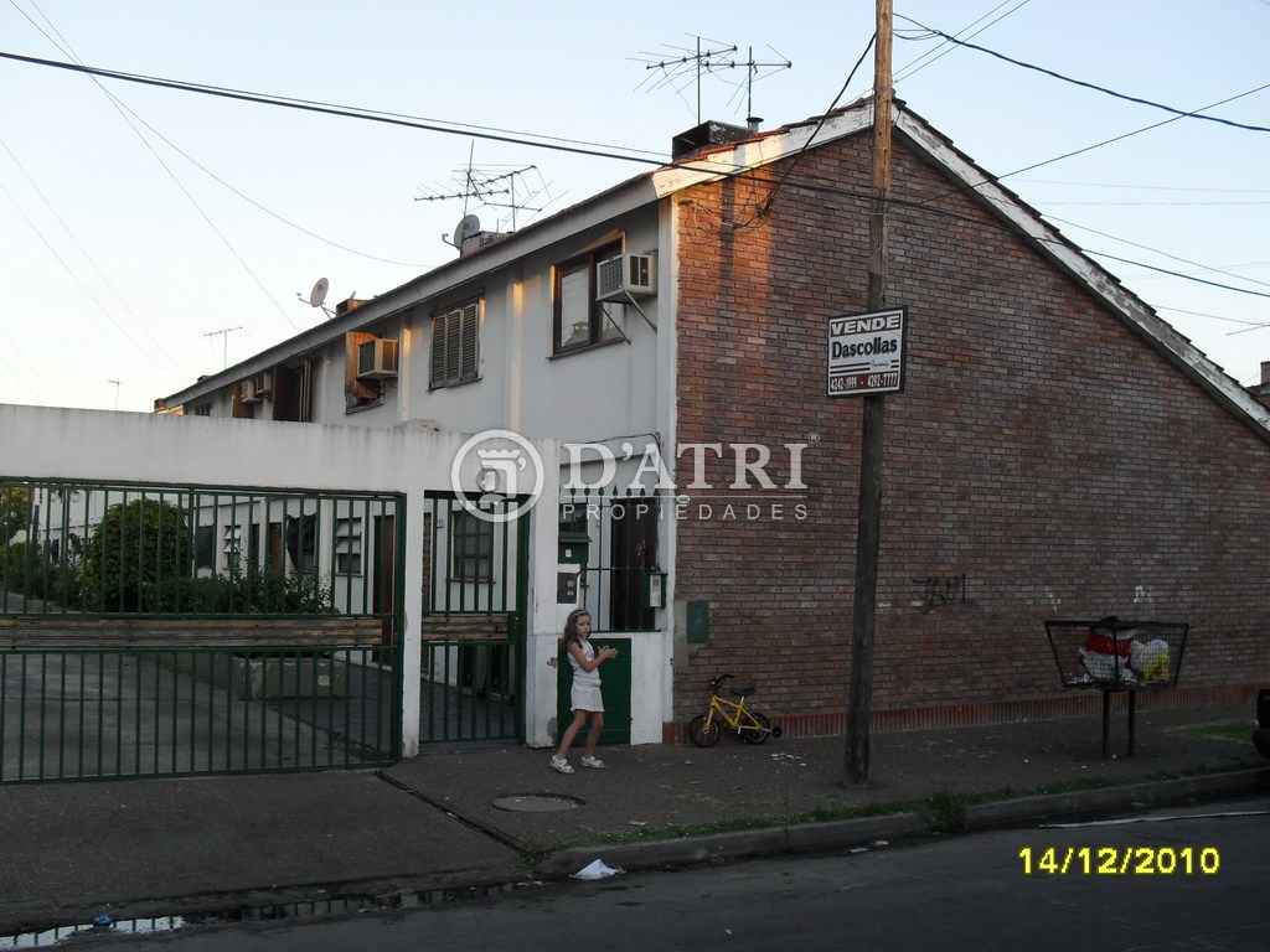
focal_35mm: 35
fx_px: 1284
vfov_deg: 40.7
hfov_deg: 52.6
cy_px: 476
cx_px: 635
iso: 100
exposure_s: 1/125
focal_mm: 6.3
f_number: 3.2
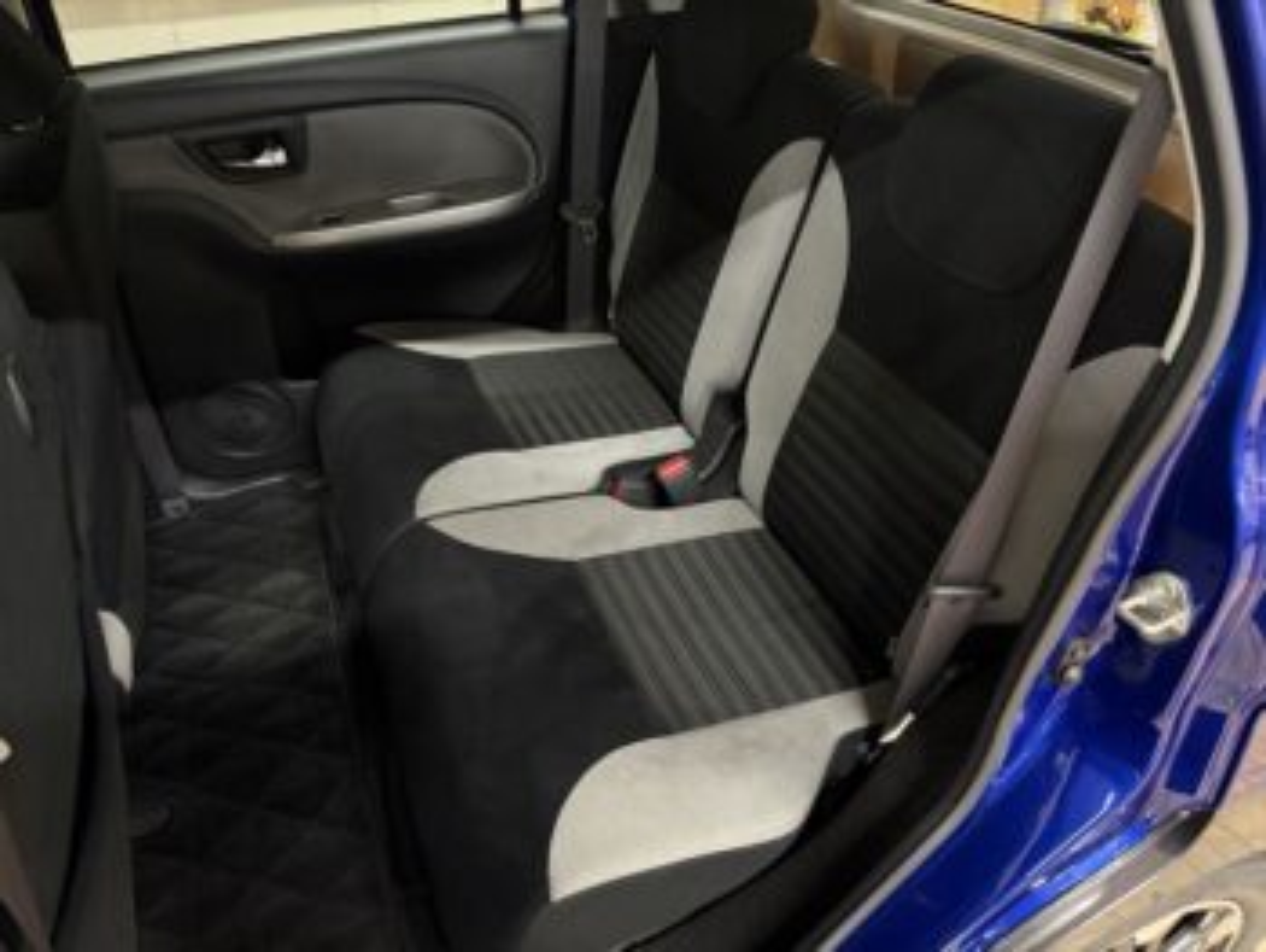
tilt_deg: -36.4
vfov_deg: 53.1
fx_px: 952
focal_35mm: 26
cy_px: 476
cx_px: 633
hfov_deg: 67.3
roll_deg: +1.7
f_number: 1.6
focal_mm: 5.96
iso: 800
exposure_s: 1/25
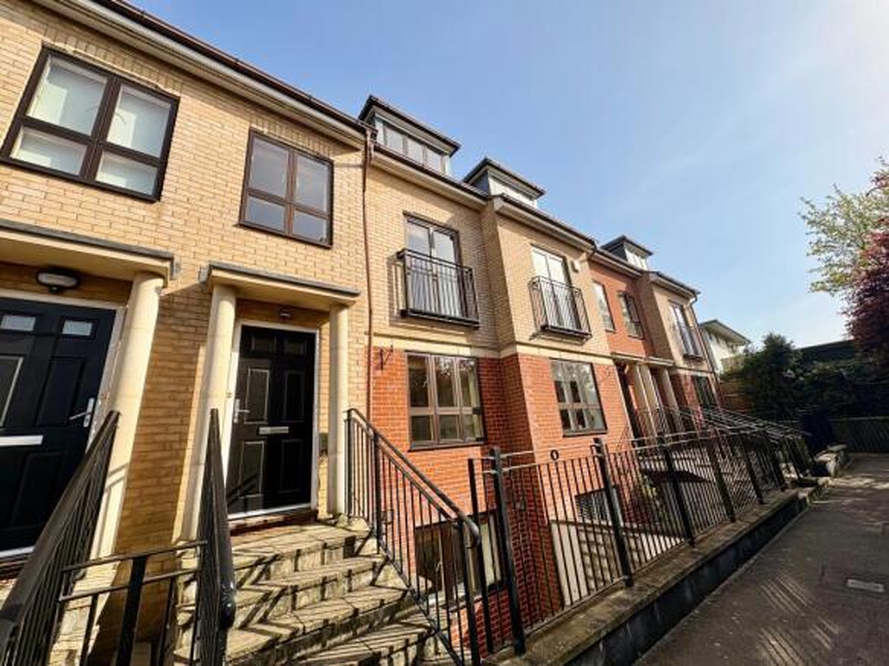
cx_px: 444
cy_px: 333
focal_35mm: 14
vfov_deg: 85.7
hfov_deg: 102.1
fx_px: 359
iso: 50
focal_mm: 2.22
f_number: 2.2
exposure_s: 1/1198
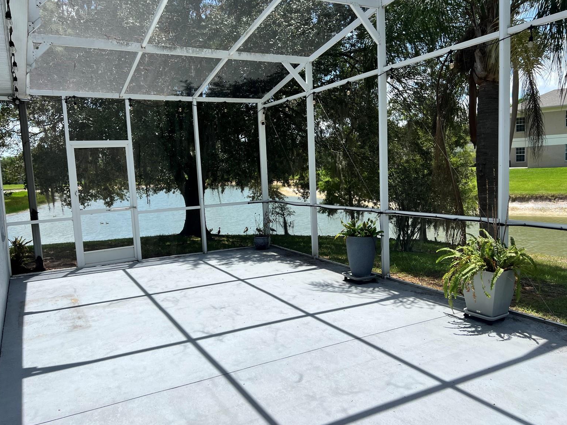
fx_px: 442
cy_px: 206
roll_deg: +2.2
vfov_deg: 51.4
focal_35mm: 27
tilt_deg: -6.1
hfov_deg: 65.3
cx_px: 274
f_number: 1.5
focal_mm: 5.7
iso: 50
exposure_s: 1/2571
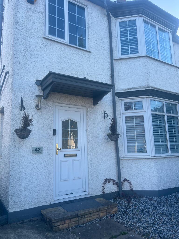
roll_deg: +2.4
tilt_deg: +10.6
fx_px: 179
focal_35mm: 26
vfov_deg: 67.3
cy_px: 120
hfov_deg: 53.1
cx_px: 90
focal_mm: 5.7
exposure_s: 1/769
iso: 50
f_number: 1.5
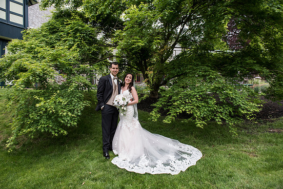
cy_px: 94
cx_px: 142
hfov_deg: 73.7
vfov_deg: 53.2
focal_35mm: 24
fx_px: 189
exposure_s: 1/1250
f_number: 4
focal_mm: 24
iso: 640
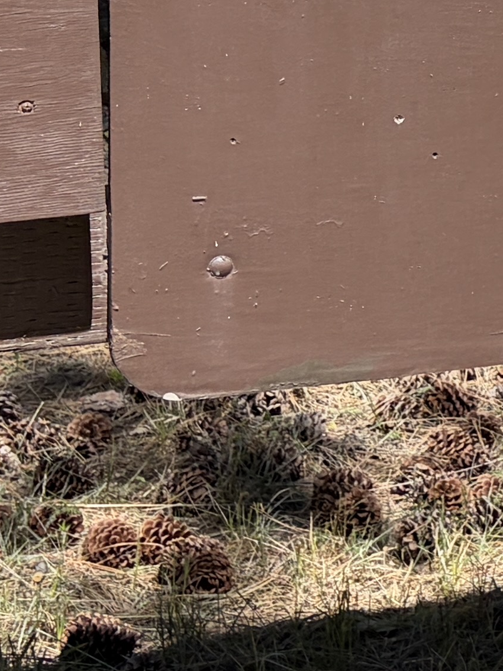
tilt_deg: -4.9
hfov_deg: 9.8
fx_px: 2539
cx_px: 1247
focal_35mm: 131
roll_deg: -1.6
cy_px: -172
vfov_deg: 14.5
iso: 64
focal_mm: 5.96
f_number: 1.6
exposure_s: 1/2538
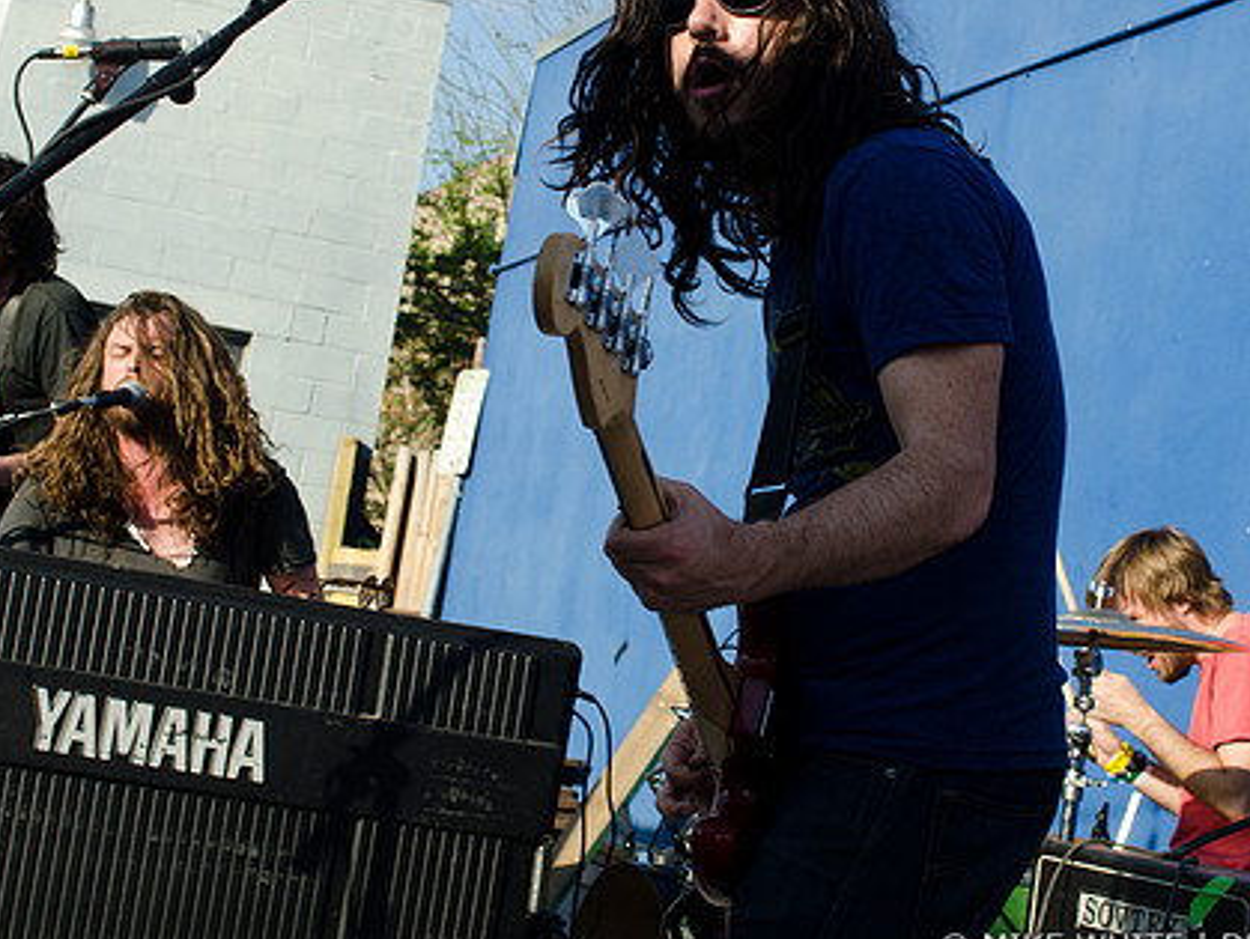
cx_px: 734
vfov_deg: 21.1
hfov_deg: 27.8
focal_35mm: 70
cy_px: 399
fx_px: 2518
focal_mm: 35
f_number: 7.1
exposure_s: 1/250
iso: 100
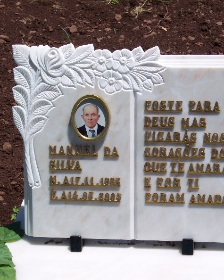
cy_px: 139
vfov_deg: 16.4
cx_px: 153
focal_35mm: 117
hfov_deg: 13.2
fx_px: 970
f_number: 6.7
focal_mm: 18.7
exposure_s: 1/700
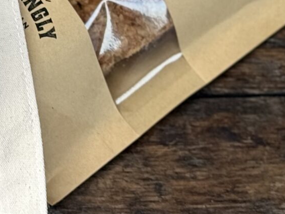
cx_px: -287
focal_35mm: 219
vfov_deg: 6.6
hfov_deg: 8.6
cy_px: -220
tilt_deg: -58.9
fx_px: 1803
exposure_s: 1/241
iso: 64
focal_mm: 6.76
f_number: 1.78
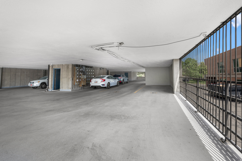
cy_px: 80
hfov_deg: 104.3
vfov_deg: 81.2
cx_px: 121
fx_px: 94
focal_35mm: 14
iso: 200
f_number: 9
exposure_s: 1/30
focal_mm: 14
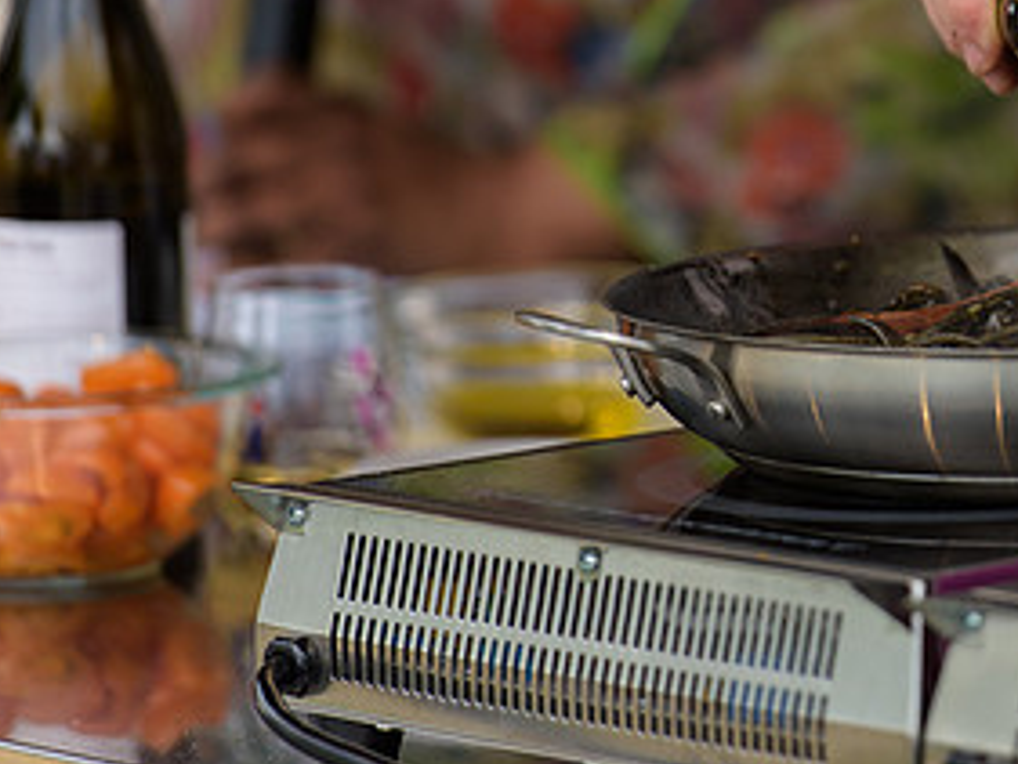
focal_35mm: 367
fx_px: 10797
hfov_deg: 5.4
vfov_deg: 4.1
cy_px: 78
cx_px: 993
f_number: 3.2
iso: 250
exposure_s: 1/1600
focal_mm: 185
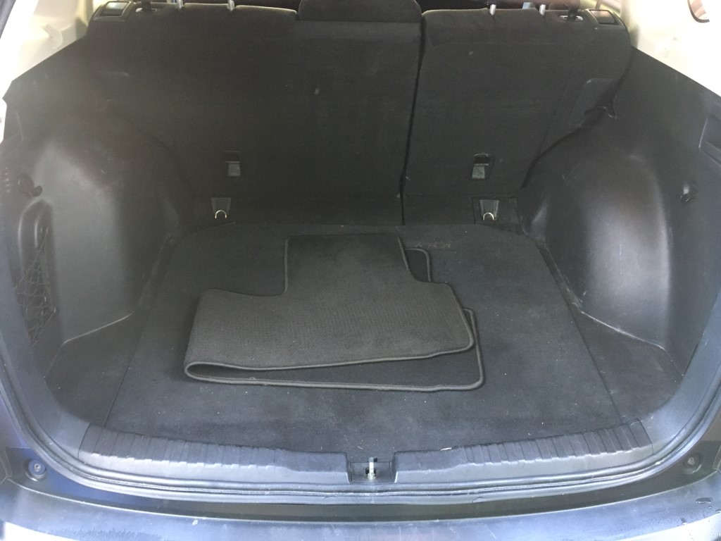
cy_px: 270
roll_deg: -0.6
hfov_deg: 61.7
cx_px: 360
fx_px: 604
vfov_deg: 48.2
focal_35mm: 29
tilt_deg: -33.4
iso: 200
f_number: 2.2
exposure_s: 1/24
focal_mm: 4.15
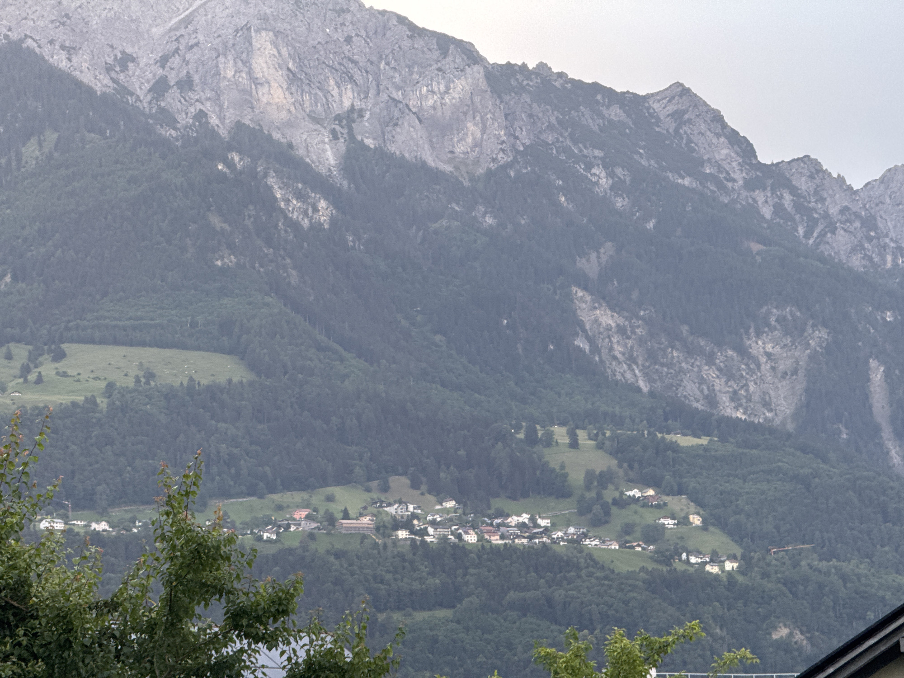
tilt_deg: +9.3
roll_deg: +3.2
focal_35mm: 120
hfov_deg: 16.4
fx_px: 3134
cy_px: 339
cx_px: 452
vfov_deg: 12.3
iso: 80
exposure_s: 1/99
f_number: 2.8
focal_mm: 15.66
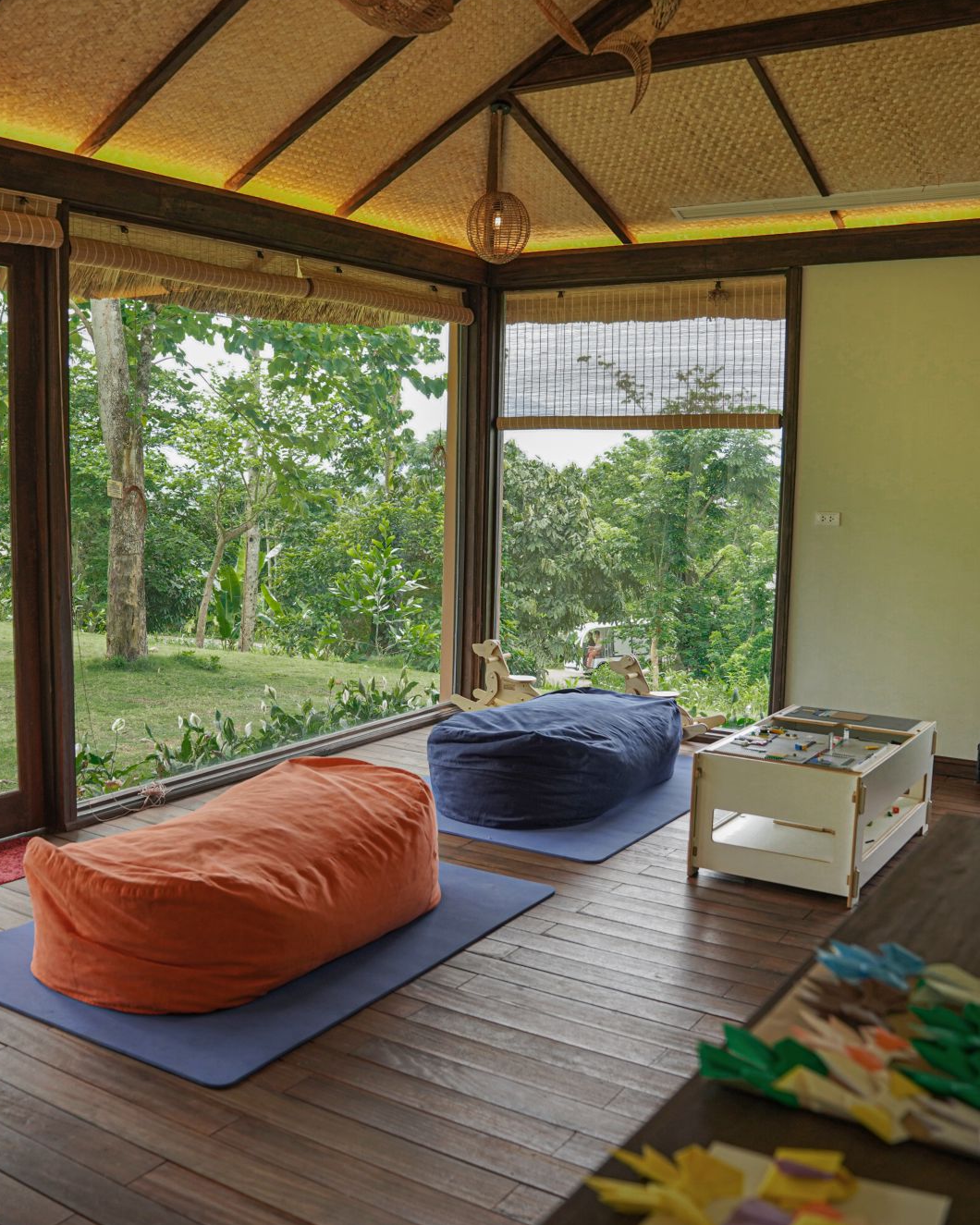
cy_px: 612
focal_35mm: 34
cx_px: 337
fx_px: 1233
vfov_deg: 52.8
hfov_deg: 42.8
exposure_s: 1/200
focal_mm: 24
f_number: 3.5
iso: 250
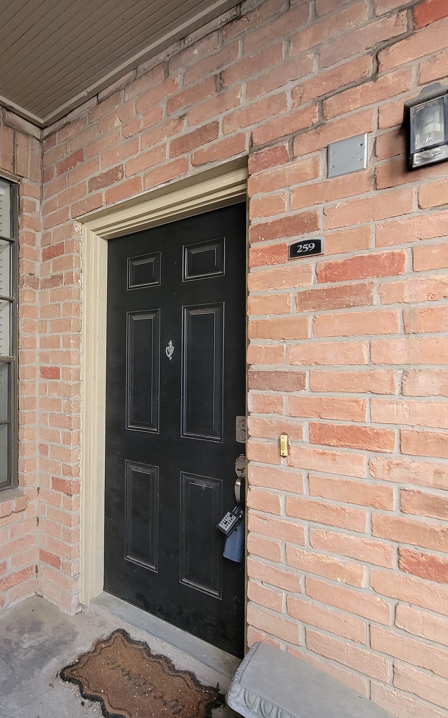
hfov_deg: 59.7
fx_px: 371
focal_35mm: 19
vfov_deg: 88.0
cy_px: 366
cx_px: 126
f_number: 2.2
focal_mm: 2.2
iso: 250
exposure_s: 1/59
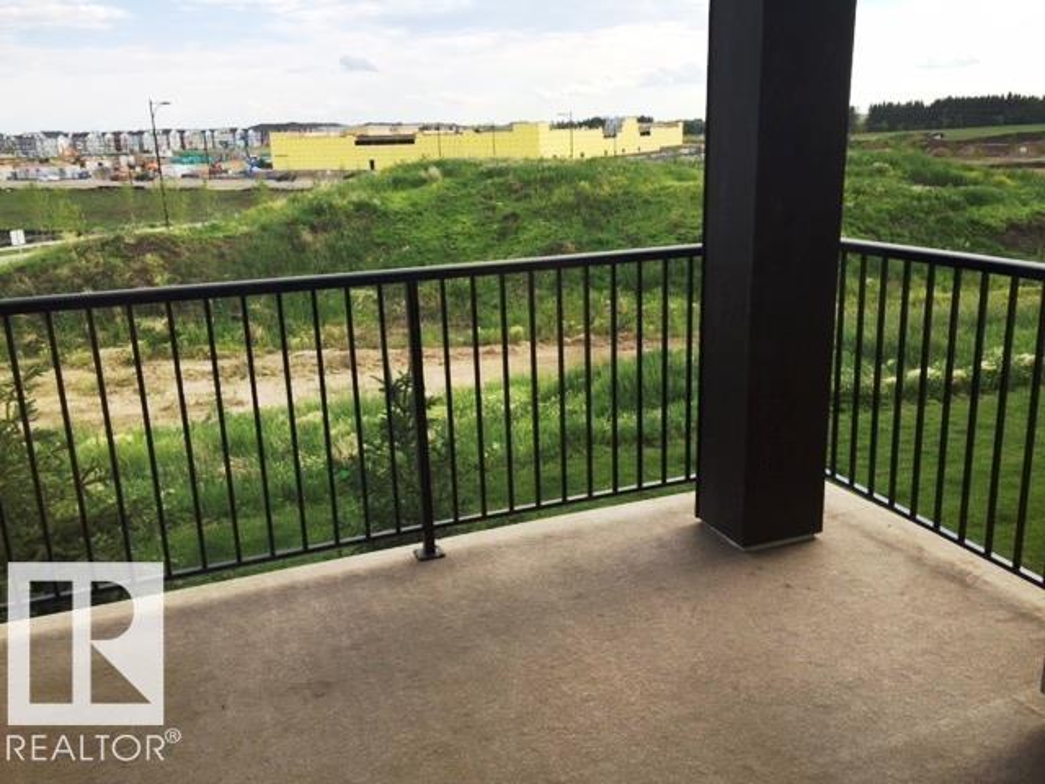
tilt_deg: -15.7
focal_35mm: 29
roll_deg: +2.4
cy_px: 392
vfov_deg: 48.2
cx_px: 522
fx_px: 875
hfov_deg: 61.7
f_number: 2.2
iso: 32
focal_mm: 4.15
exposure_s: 1/732
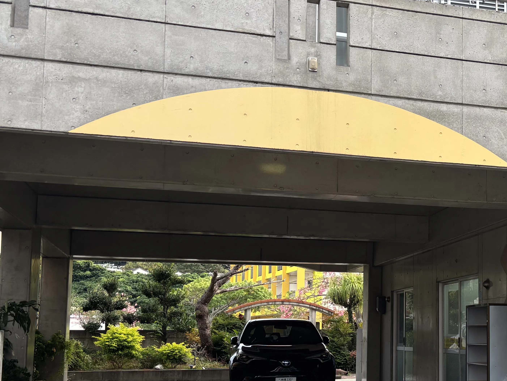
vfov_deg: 27.4
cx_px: 444
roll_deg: +0.5
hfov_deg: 34.4
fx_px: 776
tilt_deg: +5.7
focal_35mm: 53
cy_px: 254
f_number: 1.6
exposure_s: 1/121
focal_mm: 5.96
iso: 50
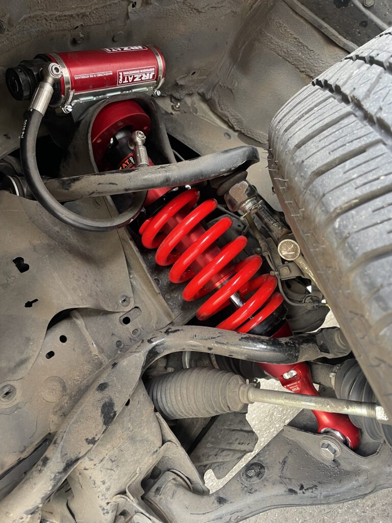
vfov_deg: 67.3
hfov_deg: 53.1
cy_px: 262
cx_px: 196
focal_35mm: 26
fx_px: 393
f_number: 1.6
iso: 160
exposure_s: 1/60
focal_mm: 4.2
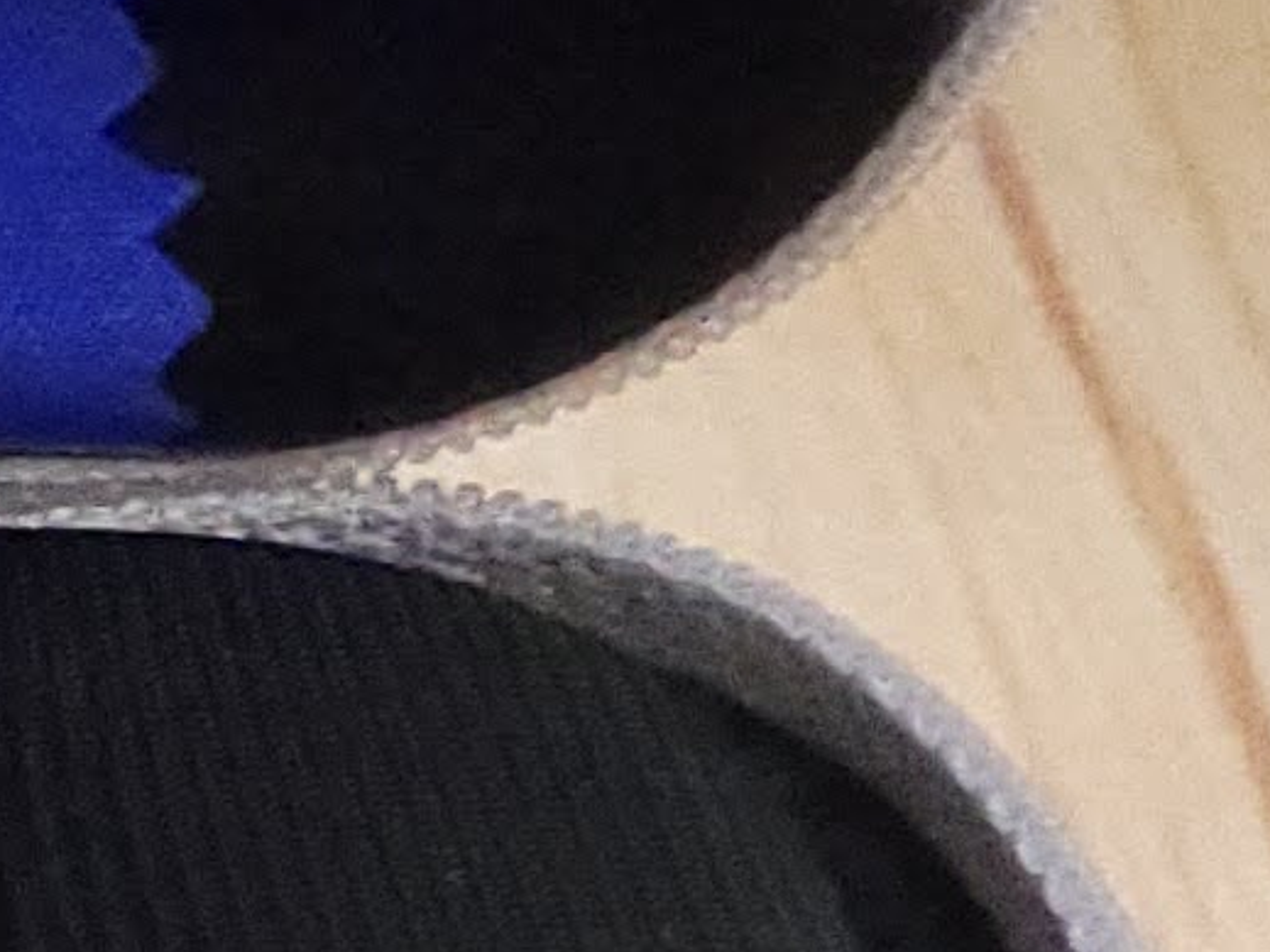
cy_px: 264
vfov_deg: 3.7
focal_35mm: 401
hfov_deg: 4.7
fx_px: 14709
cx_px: -2577
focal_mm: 6
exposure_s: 1/750
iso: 500
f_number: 2.4
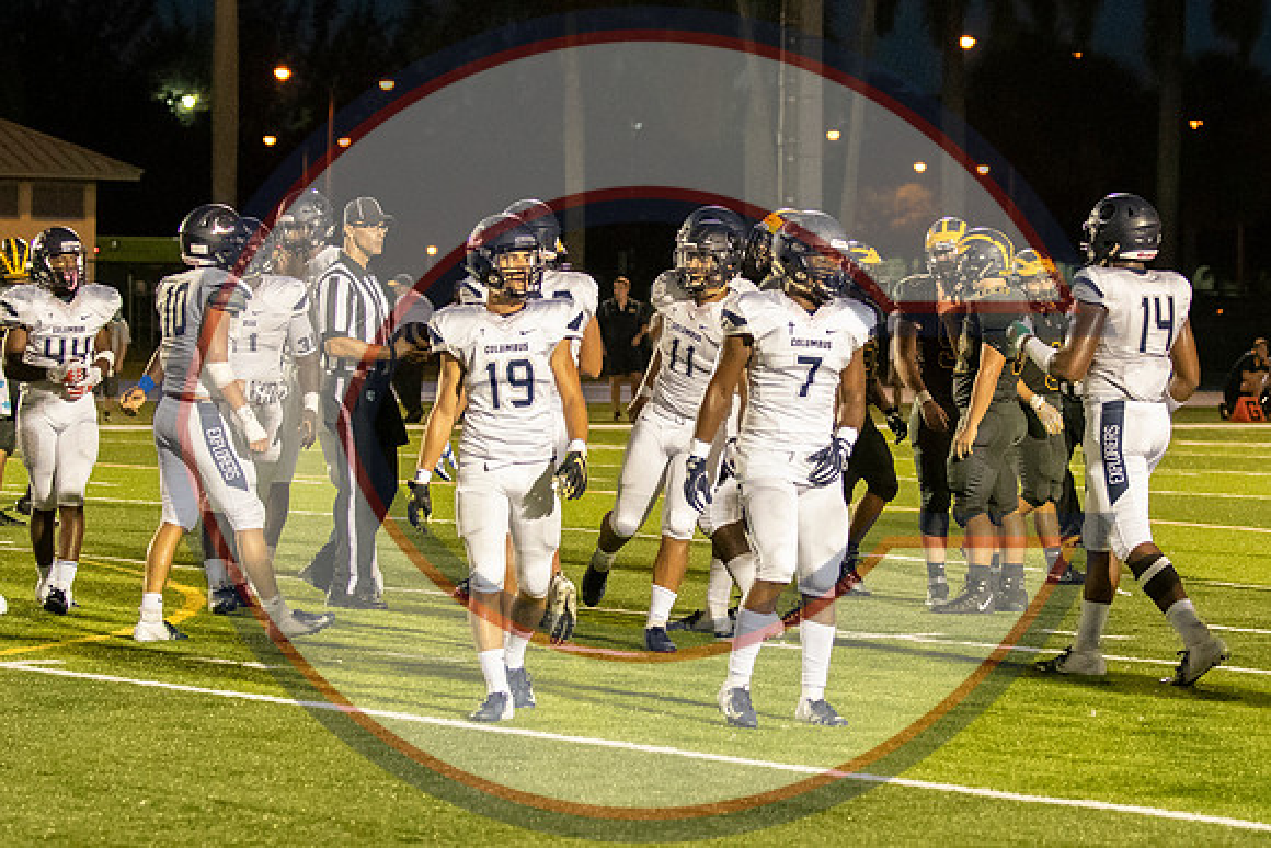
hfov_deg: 13.6
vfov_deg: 9.1
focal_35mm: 150
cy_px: 371
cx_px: 753
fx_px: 5309
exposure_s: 1/1600
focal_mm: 70
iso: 10000
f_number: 2.8
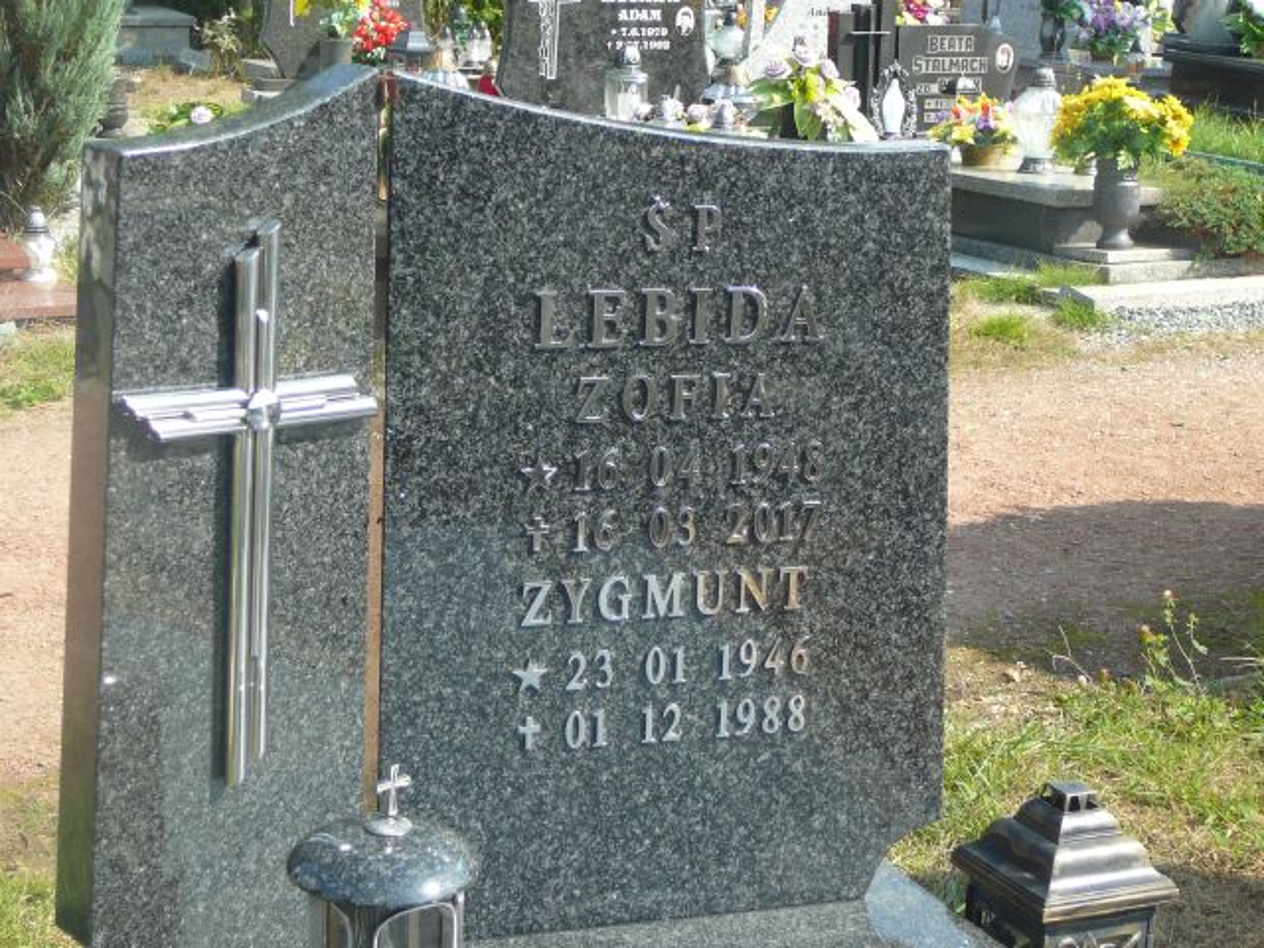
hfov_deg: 29.8
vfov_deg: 22.6
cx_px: 632
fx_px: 2373
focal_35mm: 65
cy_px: 474
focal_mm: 9.7
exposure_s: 1/320
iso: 80
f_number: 3.6
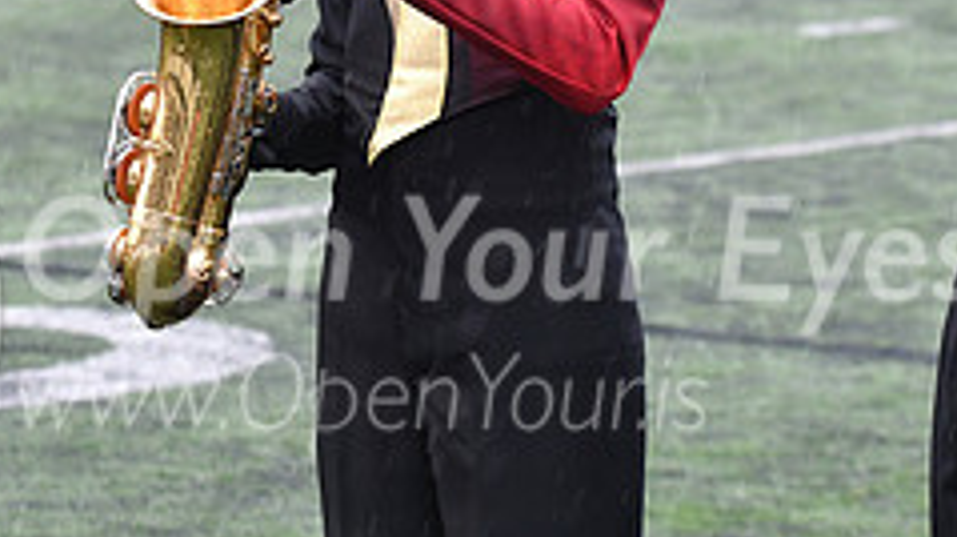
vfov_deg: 4.5
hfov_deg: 8.1
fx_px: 6770
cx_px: 529
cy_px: -18
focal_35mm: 267
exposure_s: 1/320
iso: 1000
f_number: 4
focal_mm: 70
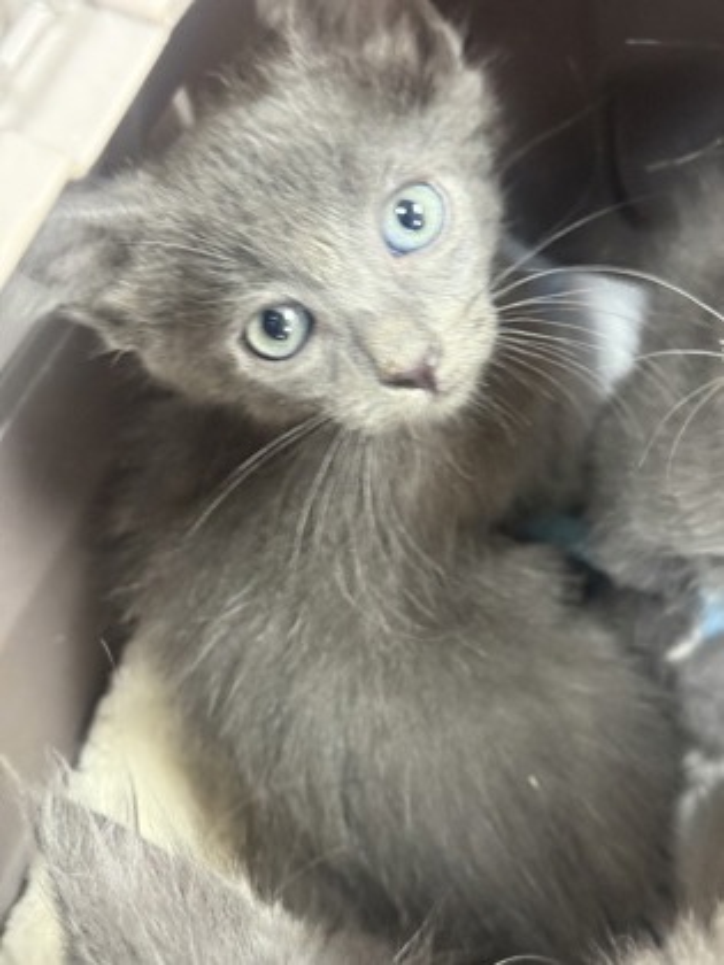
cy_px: 482
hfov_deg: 30.3
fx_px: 1339
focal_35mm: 48
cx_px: 362
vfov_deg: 39.7
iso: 500
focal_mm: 6.76
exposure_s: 1/38
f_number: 1.78
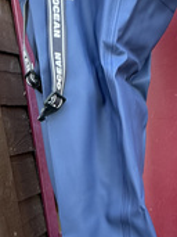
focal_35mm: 41
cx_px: 82
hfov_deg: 35.1
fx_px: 280
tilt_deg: -16.2
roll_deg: +7.4
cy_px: 208
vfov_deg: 42.5
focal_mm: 2.22
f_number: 2.2
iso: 320
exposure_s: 1/74
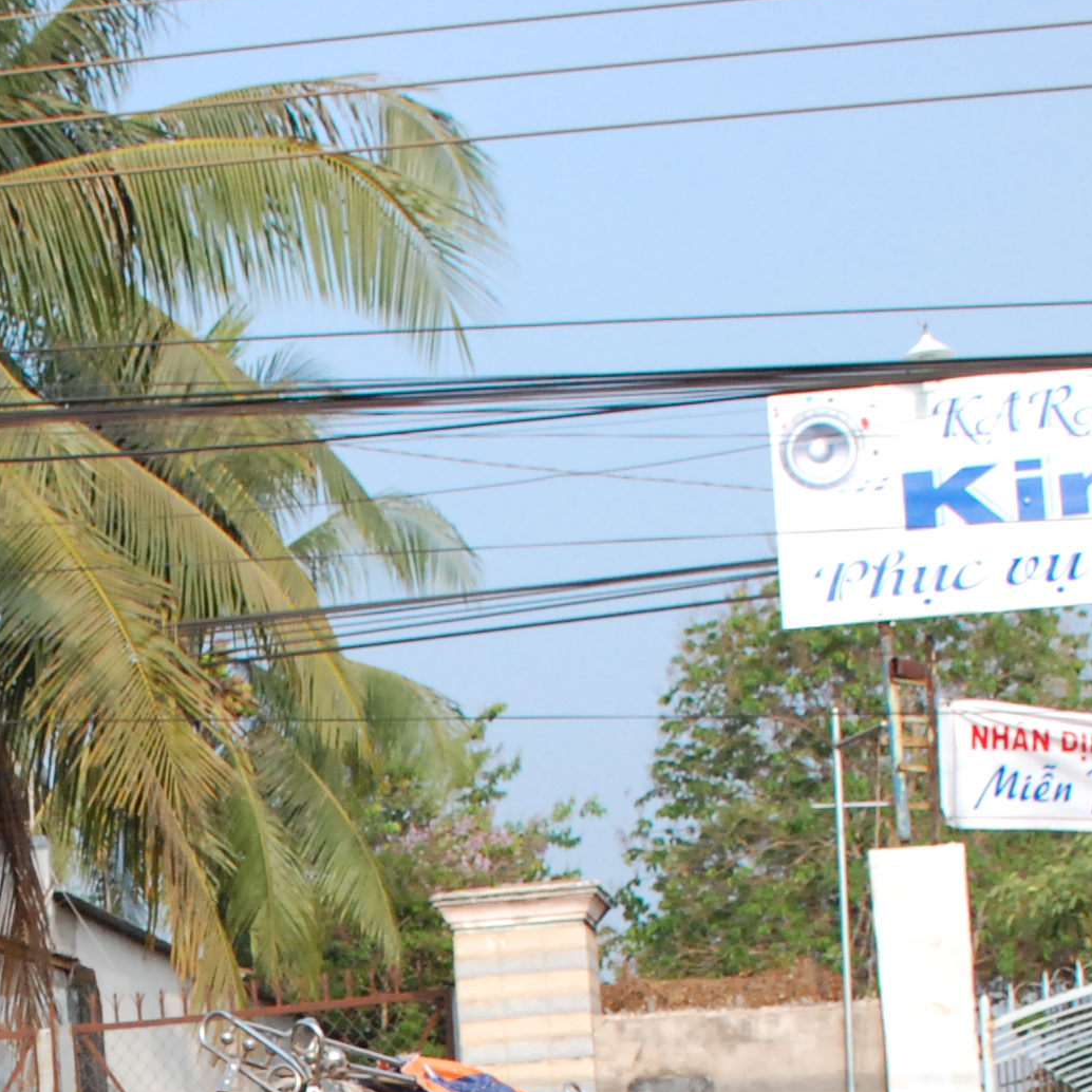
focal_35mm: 86
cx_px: 63
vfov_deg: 19.0
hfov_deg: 19.7
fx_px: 3069
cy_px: 1340
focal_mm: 18
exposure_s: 1/1500
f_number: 5.6
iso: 800
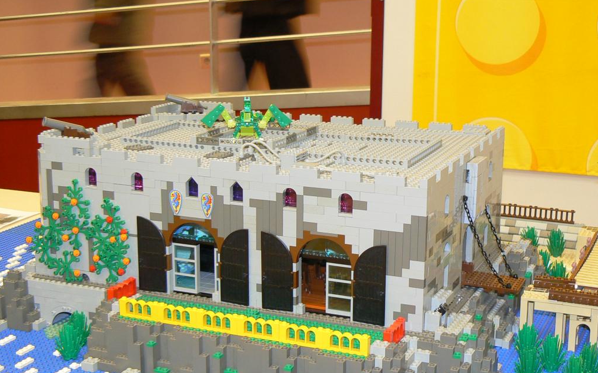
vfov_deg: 20.6
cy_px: 219
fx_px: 1026
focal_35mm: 63
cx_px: 299
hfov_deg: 32.5
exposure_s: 1/8
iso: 100
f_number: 2.8
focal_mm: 8.1
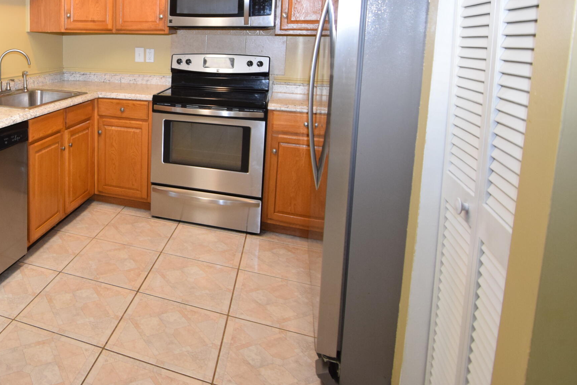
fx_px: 417
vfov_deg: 46.8
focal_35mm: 26
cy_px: 74
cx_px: 119
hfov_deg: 63.7
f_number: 5
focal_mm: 10
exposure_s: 1/100
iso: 800
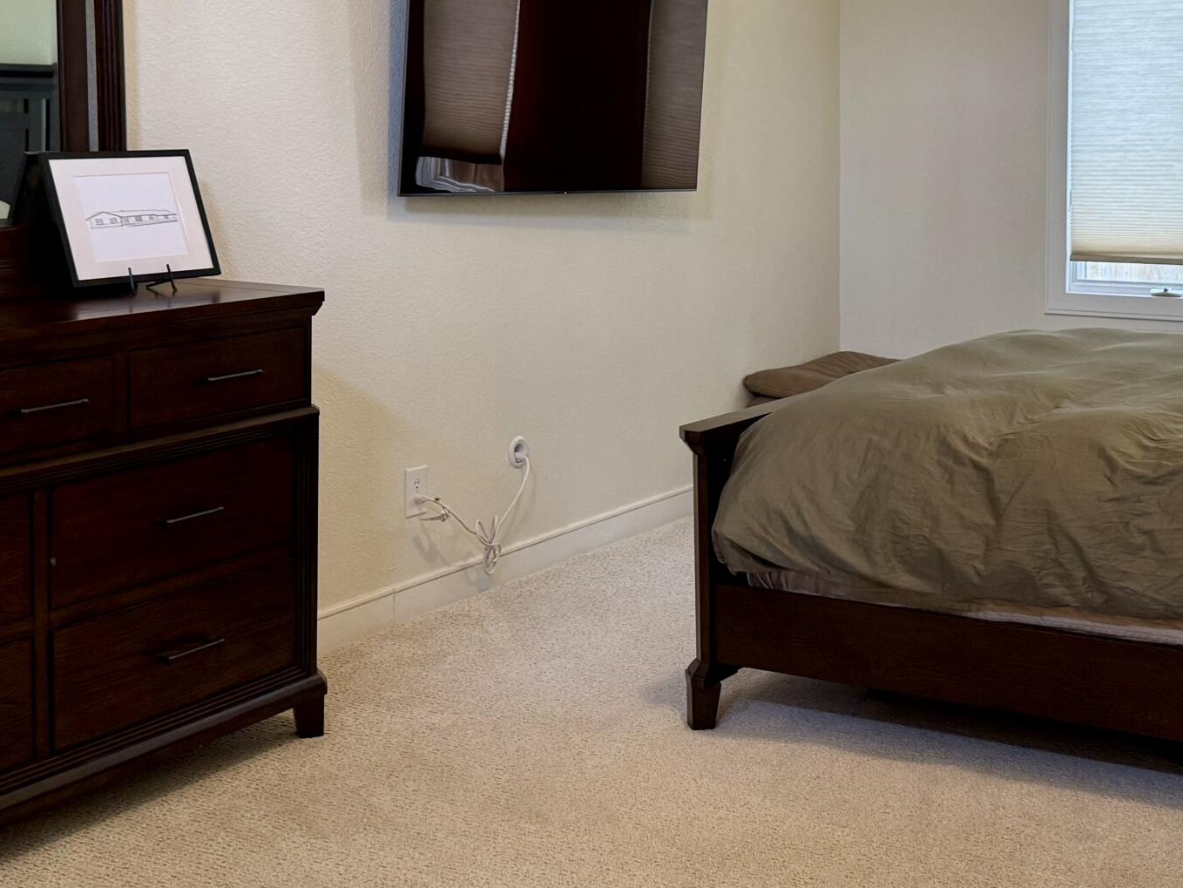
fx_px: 1812
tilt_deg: -1.3
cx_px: 701
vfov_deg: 27.2
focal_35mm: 53
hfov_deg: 36.1
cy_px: 234
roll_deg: +0.4
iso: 160
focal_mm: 6.76
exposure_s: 1/60
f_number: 1.78
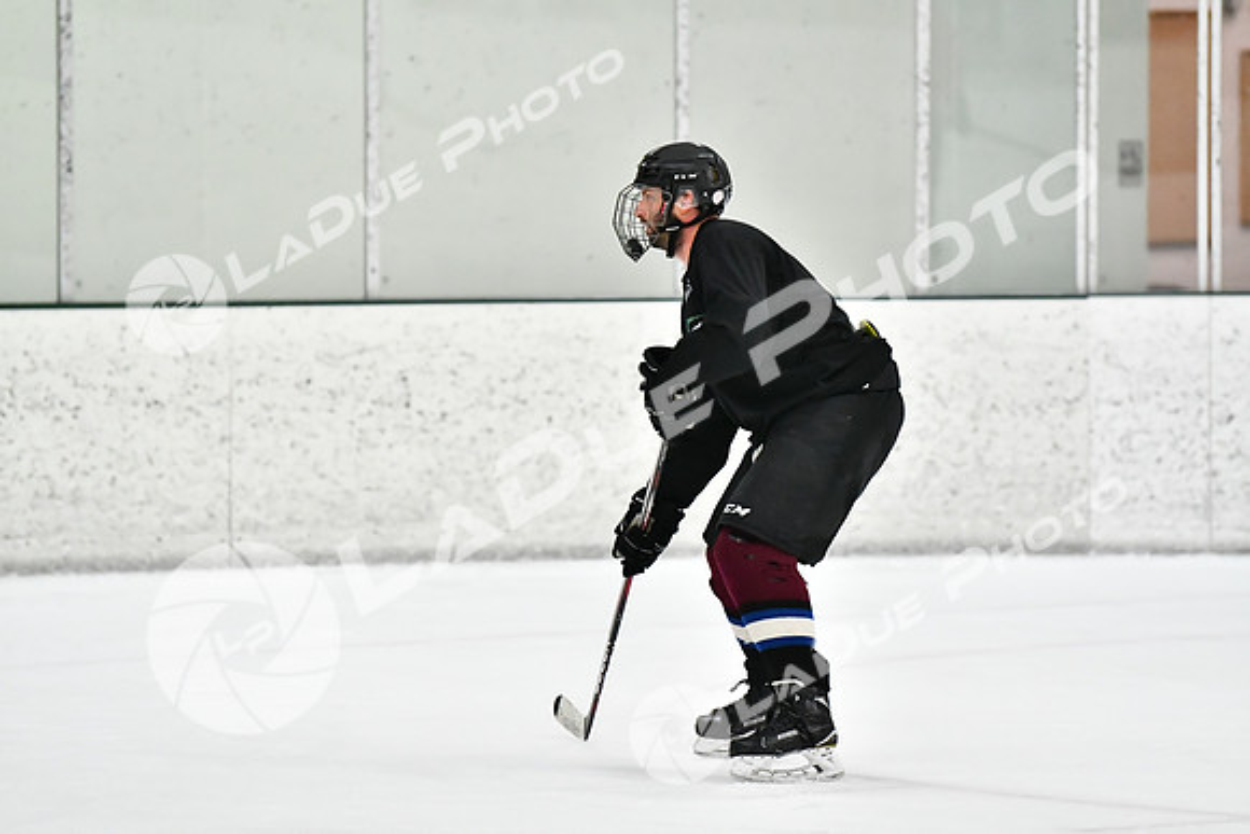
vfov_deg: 7.0
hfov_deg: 10.5
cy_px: 417
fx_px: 6772
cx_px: 625
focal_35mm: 195
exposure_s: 1/1600
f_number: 2.8
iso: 6400
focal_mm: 130
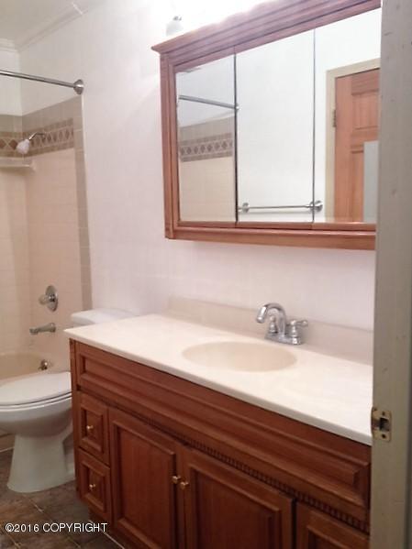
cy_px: 274
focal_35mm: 35
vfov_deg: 52.6
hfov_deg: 40.7
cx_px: 206
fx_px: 556
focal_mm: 4.28
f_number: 2.4
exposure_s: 1/25
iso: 50
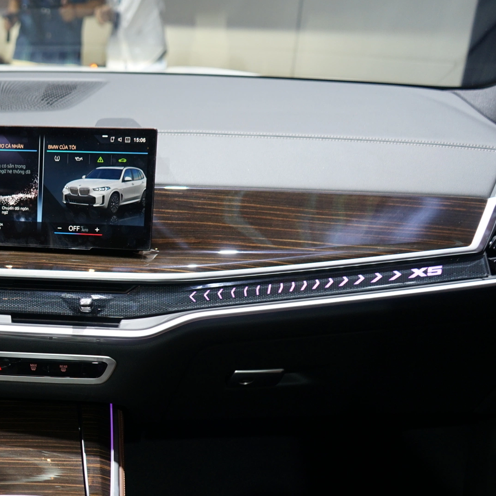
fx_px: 859
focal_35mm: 53
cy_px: 324
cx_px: -14
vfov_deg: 32.0
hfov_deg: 29.8
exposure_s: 1/50
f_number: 3.5
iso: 400
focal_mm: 28
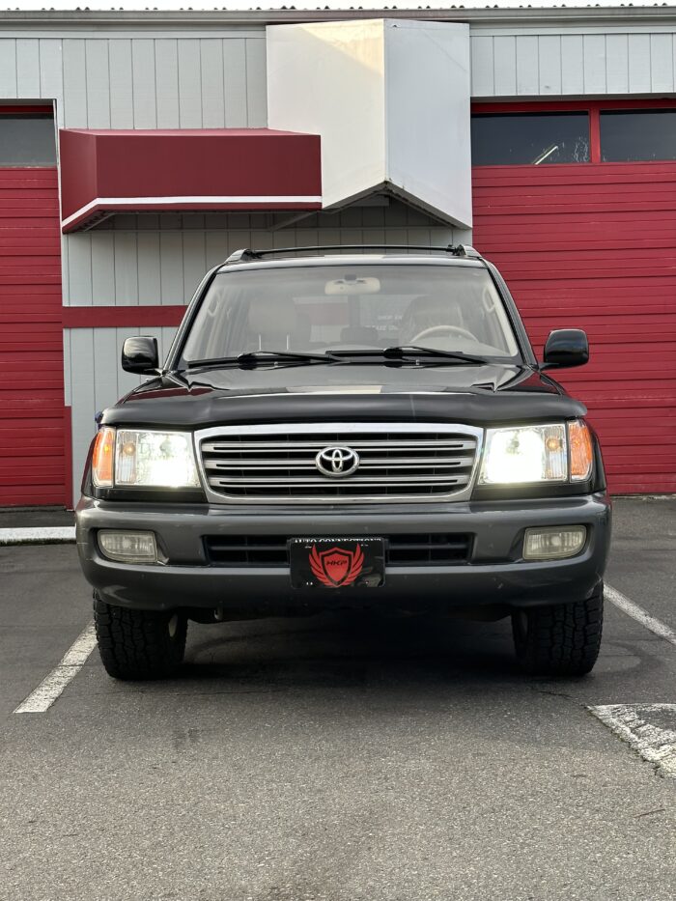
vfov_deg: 39.7
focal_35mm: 48
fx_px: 1250
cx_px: 338
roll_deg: +1.8
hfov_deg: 30.3
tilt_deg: +1.2
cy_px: 450
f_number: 1.78
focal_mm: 6.86
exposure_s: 1/555
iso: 64
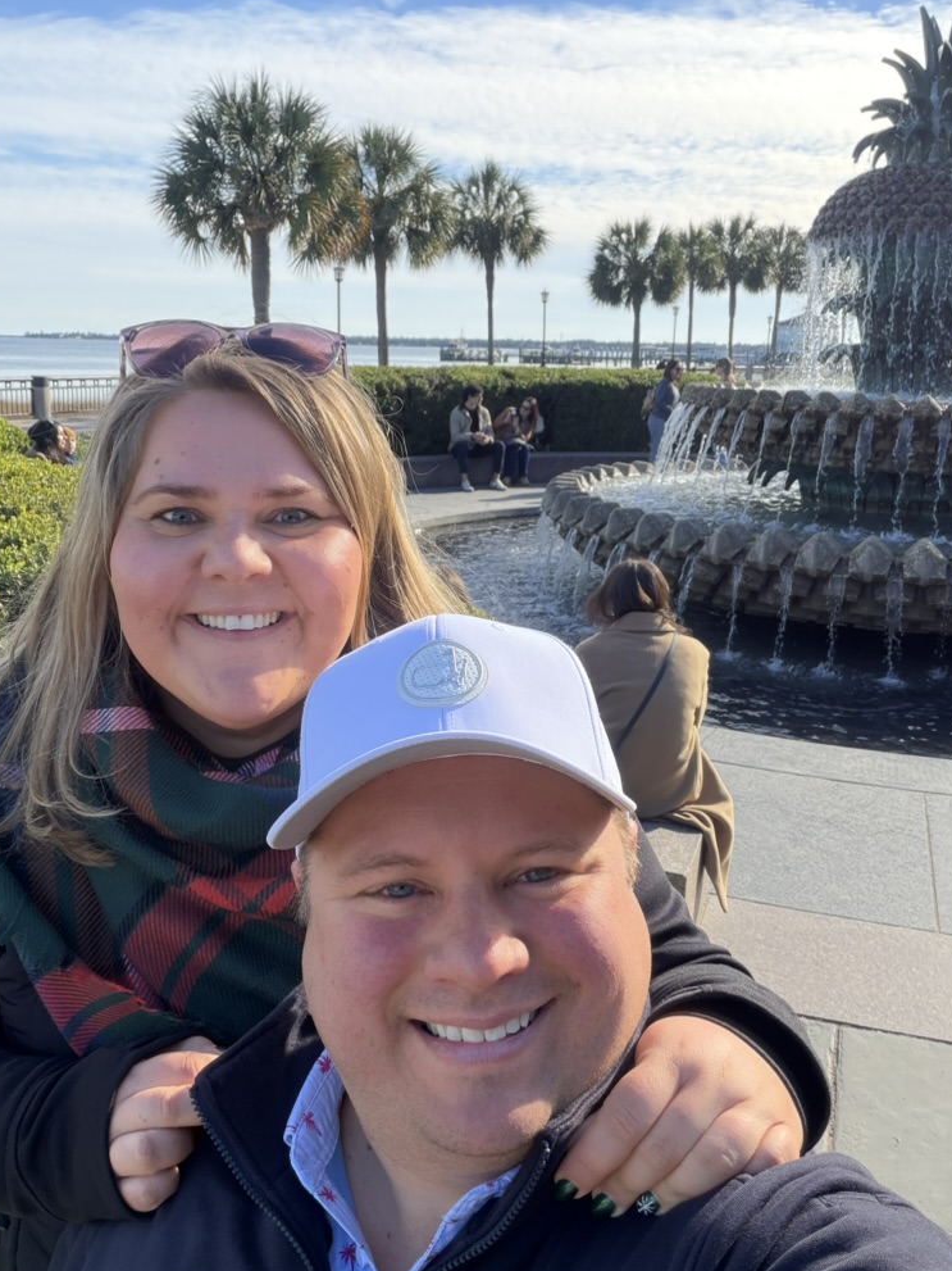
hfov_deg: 45.4
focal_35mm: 31
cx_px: 478
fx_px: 1137
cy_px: 626
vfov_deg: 58.4
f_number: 1.9
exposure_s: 1/187
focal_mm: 2.71
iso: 25
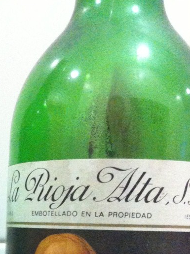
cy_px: 317
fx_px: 645
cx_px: -39
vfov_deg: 20.6
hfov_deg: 16.1
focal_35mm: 88
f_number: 2.8
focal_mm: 3.85
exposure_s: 1/15
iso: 500
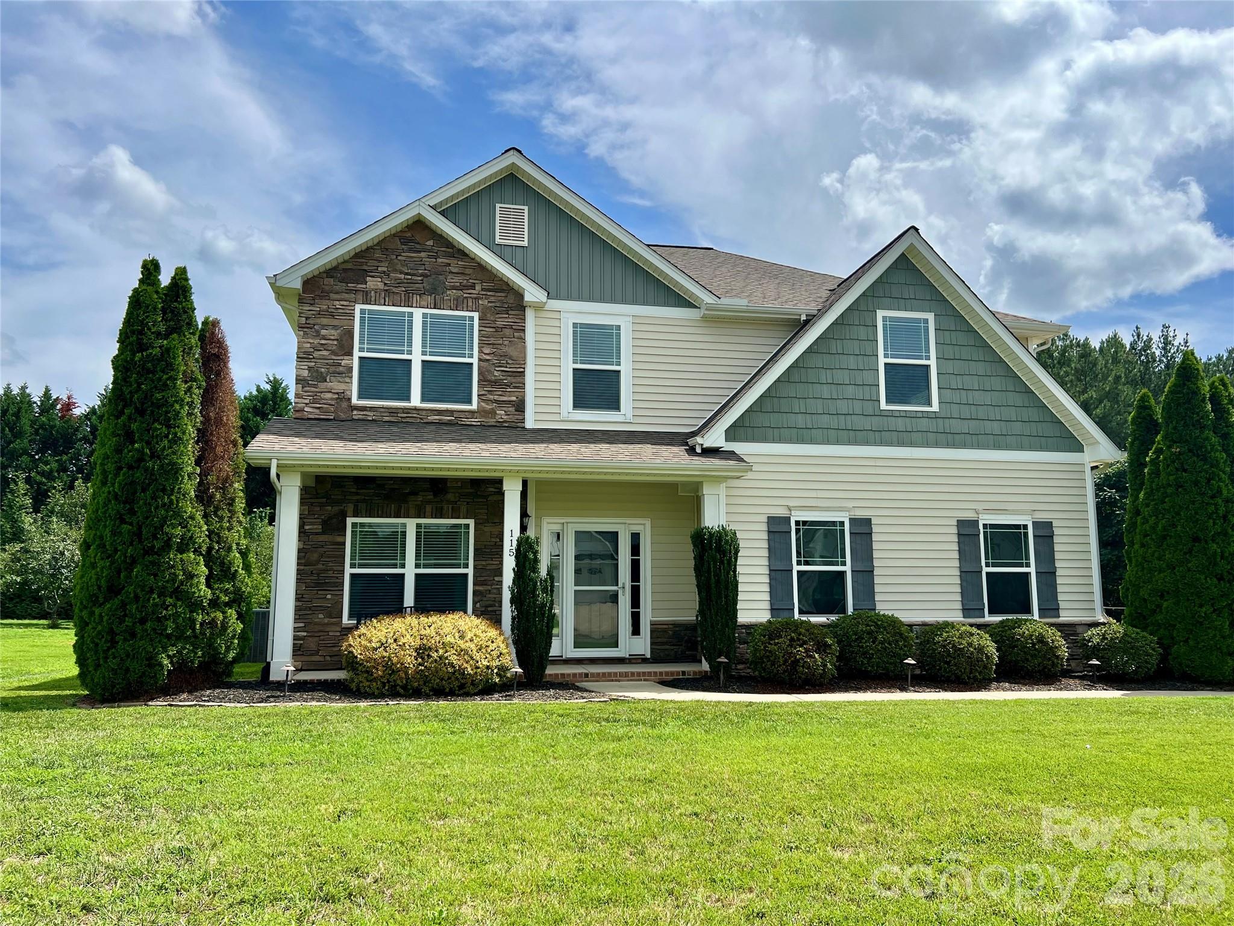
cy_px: 463
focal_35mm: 26
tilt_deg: +11.6
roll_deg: -0.7
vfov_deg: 53.1
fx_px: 927
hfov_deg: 67.3
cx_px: 617
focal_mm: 5.7
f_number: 1.5
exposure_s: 1/6211
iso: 50
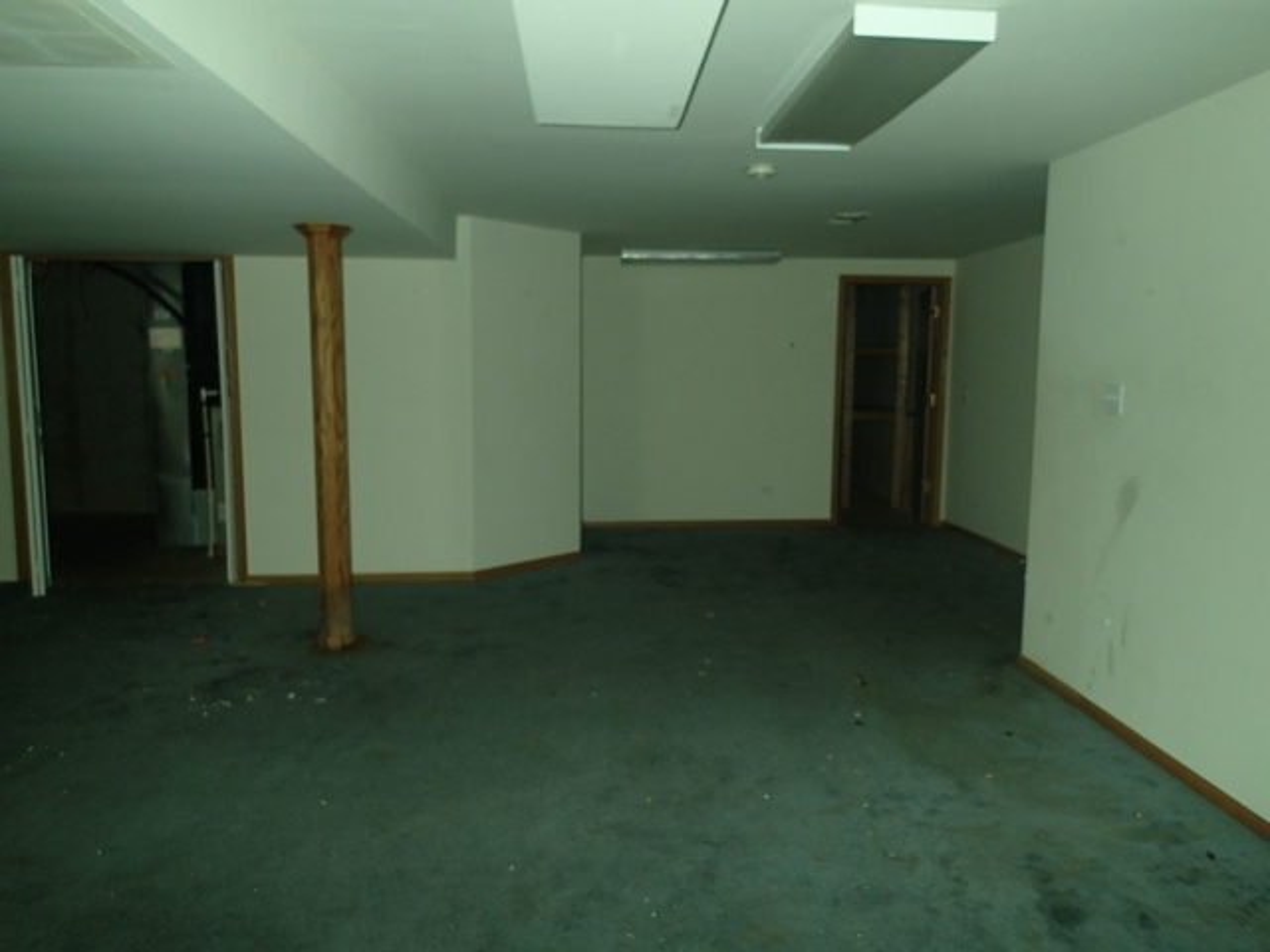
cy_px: 476
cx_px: 635
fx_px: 917
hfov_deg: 69.4
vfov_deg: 54.9
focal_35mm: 25
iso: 200
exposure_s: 1/30
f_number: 2
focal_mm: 4.5
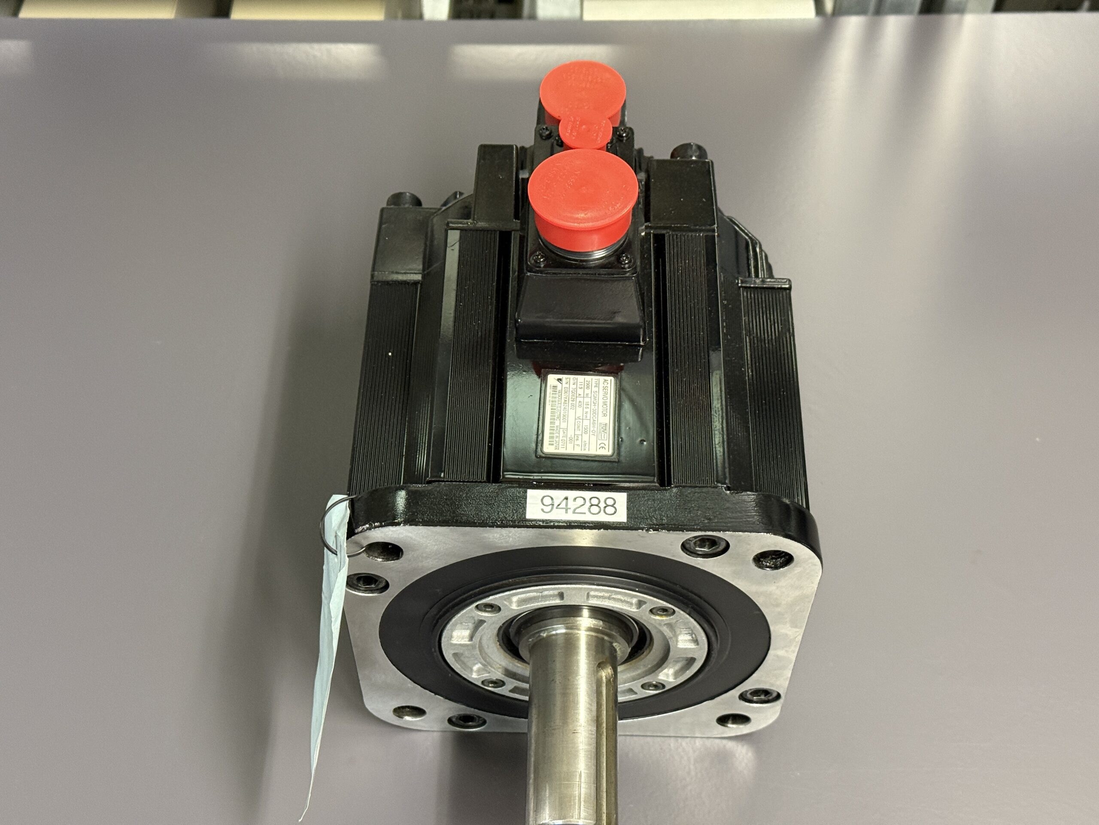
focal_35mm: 48
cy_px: 412
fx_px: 1524
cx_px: 550
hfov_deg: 39.7
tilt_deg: -55.0
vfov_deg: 30.3
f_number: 1.78
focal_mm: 6.76
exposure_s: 1/33
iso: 400
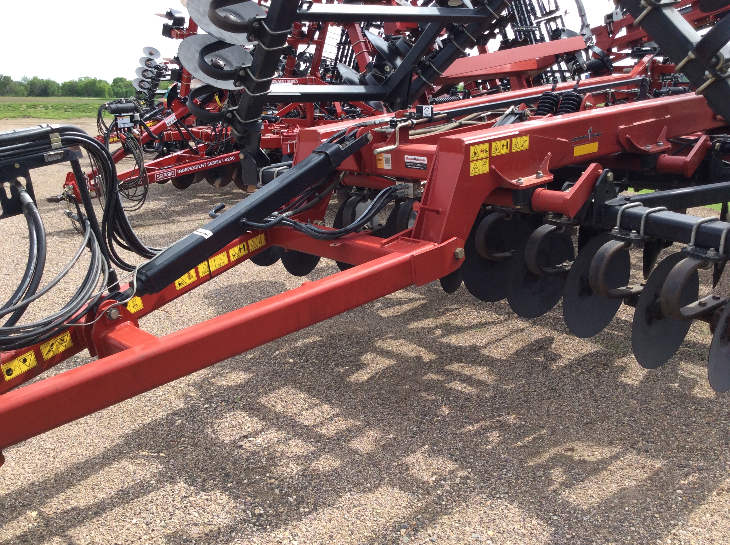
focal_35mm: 32
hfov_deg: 56.9
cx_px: 365
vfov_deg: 44.1
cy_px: 272
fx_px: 674
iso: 32
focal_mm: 3.3
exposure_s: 1/629
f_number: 2.4
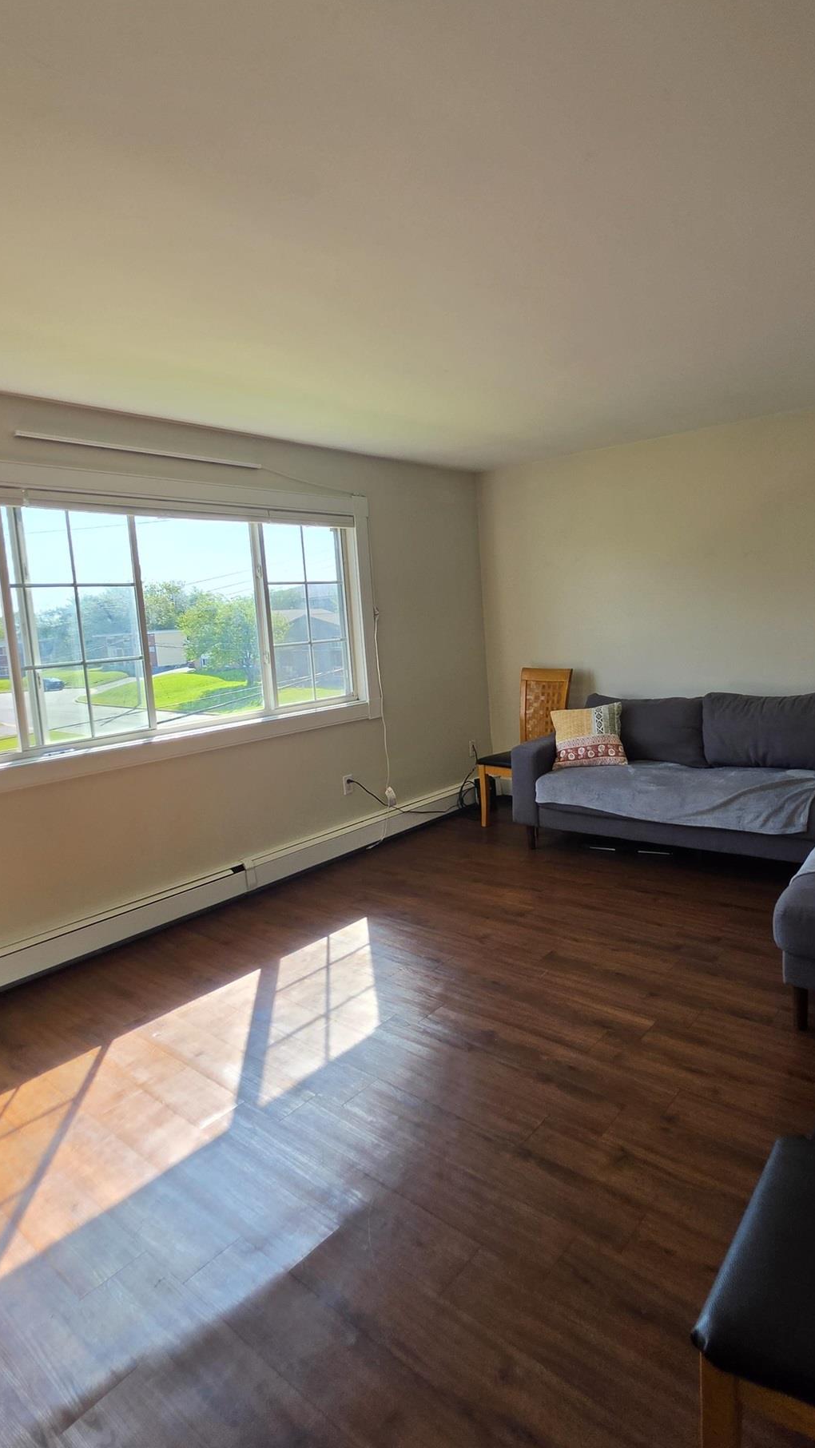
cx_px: 481
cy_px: 694
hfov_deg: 60.6
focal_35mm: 18
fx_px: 691
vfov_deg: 92.6
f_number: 1.9
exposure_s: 1/336
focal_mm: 2.2
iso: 32
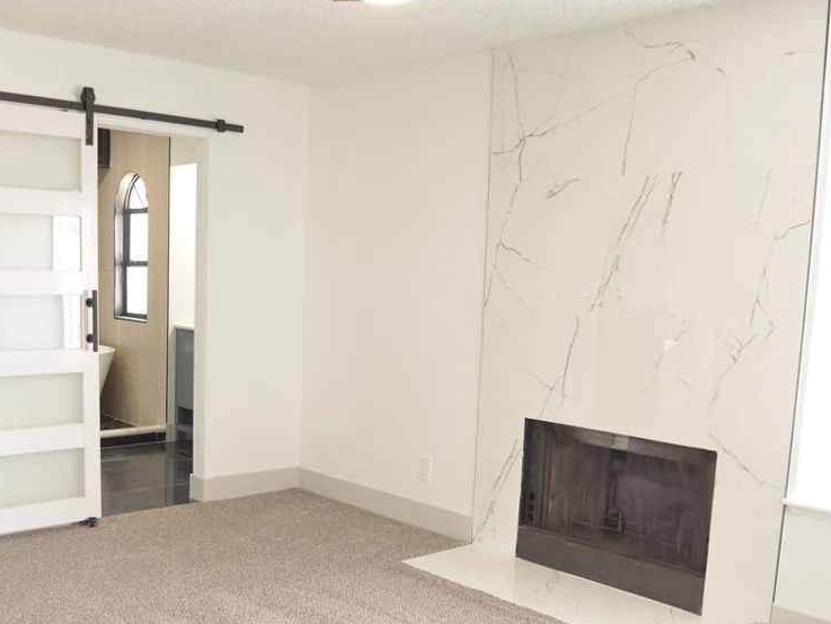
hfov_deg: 51.1
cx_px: 338
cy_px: 376
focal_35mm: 36
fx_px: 864
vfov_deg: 39.5
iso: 280
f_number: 3.5
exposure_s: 1/30
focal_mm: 18
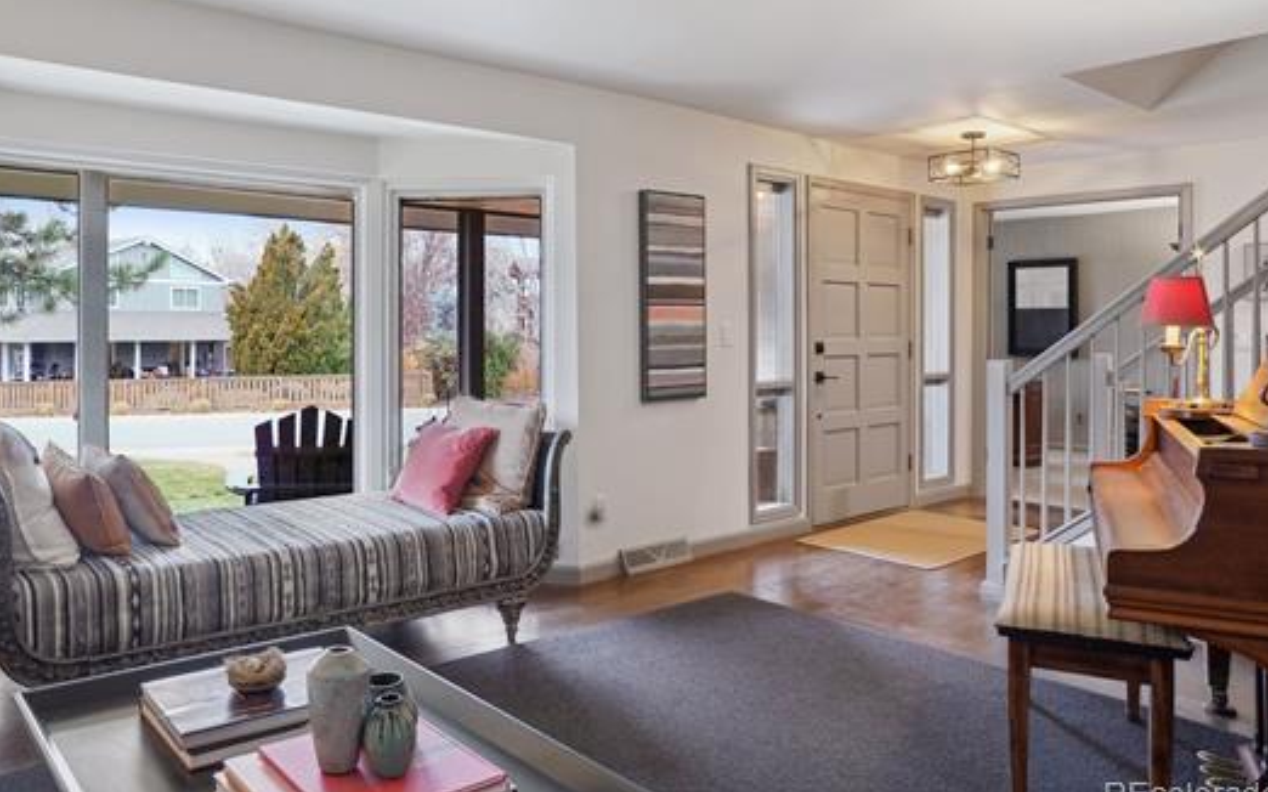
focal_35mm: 25
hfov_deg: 71.9
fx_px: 864
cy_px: 304
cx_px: 520
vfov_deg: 48.8
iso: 400
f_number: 9
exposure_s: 1/8
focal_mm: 20
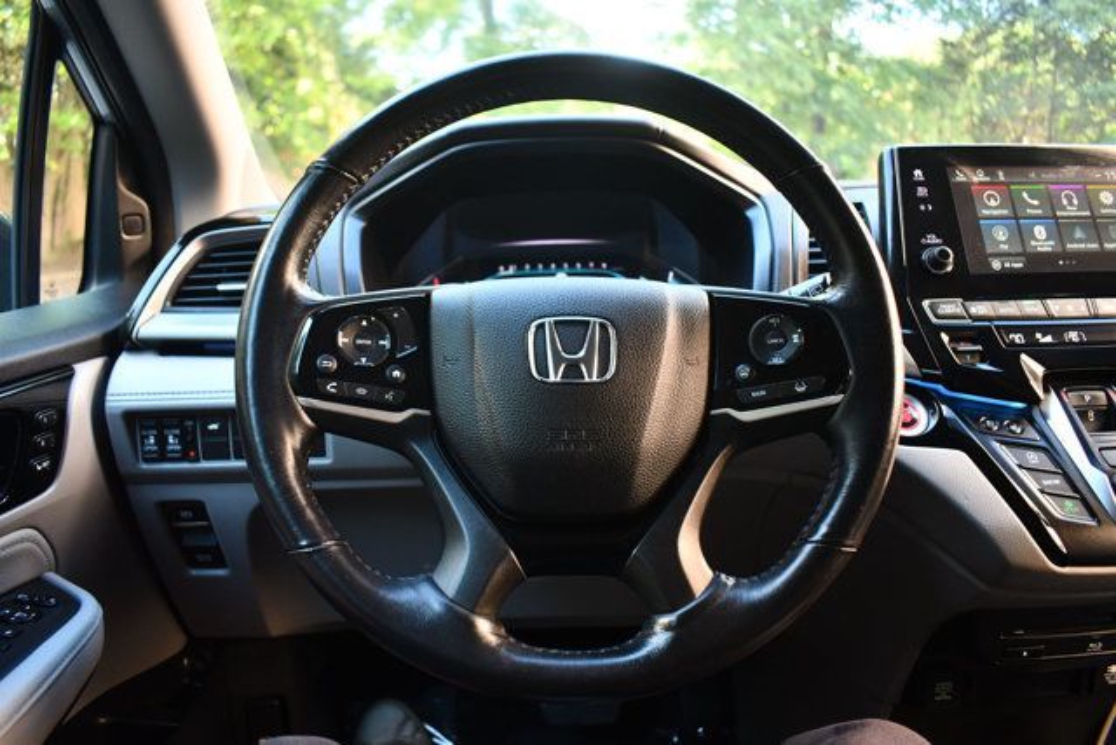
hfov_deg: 67.4
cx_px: 558
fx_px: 837
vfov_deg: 48.0
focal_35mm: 27
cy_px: 372
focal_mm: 18
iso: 1400
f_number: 3.5
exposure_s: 1/125
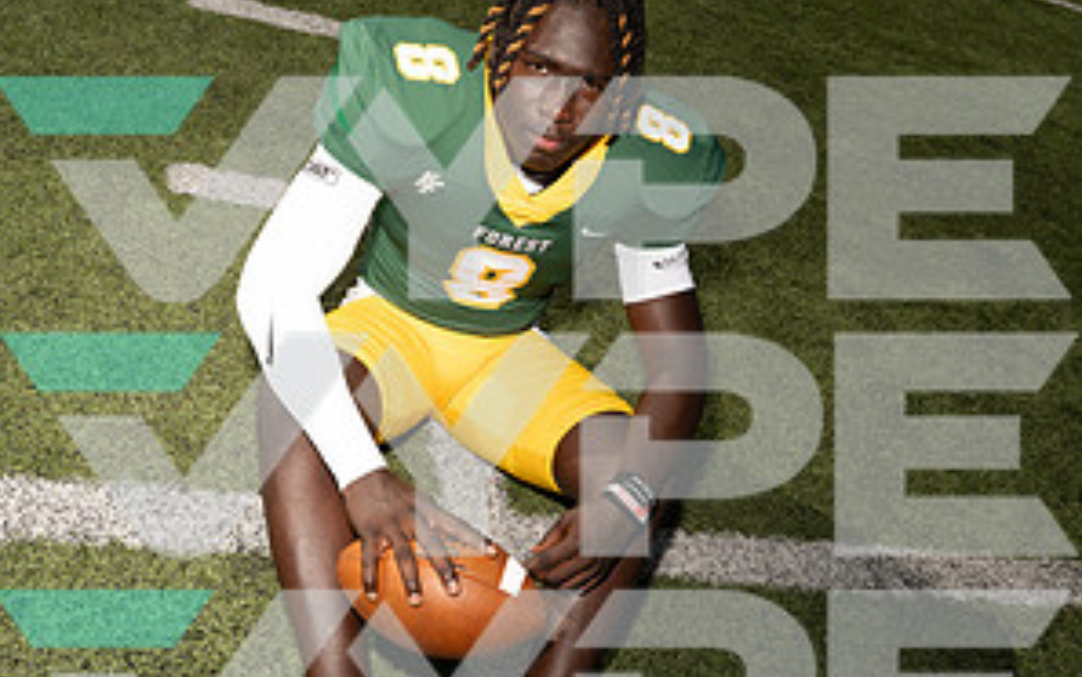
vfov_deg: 34.2
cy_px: 448
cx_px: 539
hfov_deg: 52.7
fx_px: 1092
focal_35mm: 37
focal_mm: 24
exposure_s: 1/250
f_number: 11
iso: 100
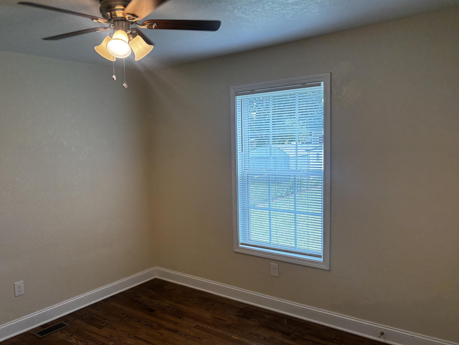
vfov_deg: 48.2
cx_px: 205
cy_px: 186
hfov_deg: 61.5
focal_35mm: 29
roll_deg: +2.0
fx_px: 384
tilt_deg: -7.0
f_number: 1.6
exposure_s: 1/120
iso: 80
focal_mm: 5.96
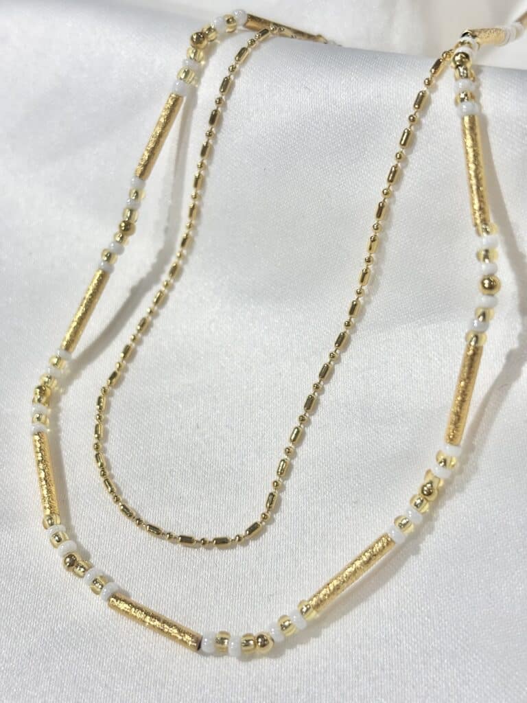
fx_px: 1056
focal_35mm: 52
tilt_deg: -51.5
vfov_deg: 36.8
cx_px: 264
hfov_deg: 28.0
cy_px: 352
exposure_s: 1/377
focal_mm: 5.96
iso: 32
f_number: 1.6
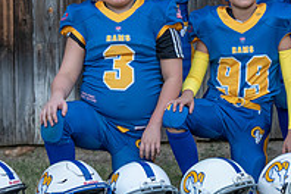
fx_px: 2158
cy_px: -7
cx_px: 356
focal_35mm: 267
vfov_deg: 5.1
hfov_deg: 7.6
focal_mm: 91
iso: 1250
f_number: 3.5
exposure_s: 1/320
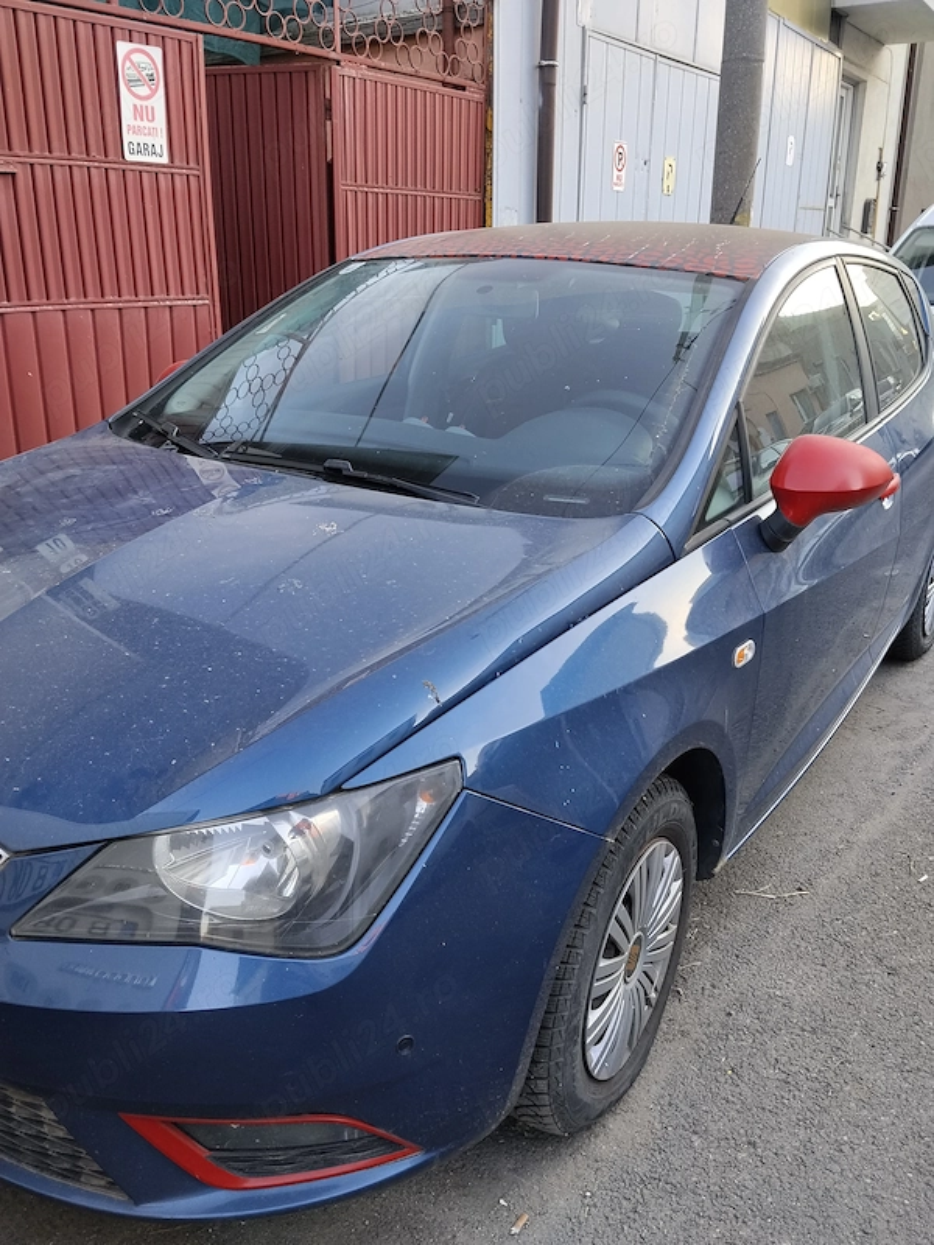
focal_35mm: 29
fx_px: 1043
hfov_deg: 48.2
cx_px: 467
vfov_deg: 61.7
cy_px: 622
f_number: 1.8
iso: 64
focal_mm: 4.22
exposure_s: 1/100
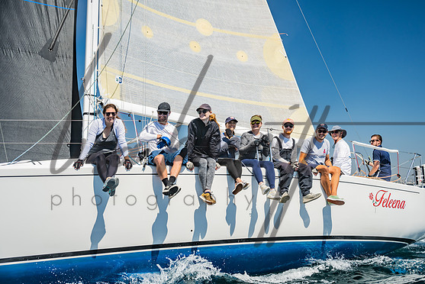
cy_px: 142
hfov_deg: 39.6
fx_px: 591
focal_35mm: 50
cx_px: 221
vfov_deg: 27.0
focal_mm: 48
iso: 160
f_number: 6.3
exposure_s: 1/500
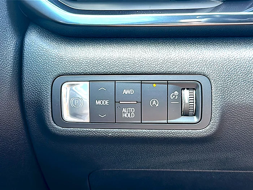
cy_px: 95
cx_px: 126
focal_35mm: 40
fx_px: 292
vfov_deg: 36.0
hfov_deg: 46.8
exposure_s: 1/40
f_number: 1.78
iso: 64
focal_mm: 6.86
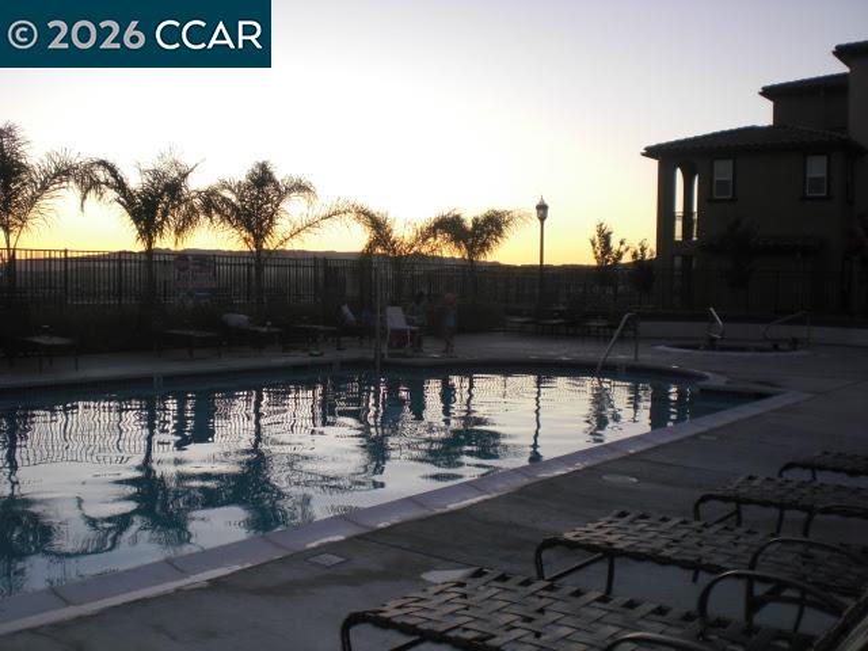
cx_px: 434
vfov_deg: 37.7
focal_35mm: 38
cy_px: 326
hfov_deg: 49.0
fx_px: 953
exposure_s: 1/100
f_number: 3.1
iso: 64
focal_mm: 6.3
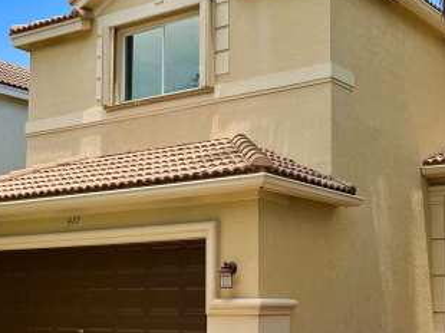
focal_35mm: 62
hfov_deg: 31.1
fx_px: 796
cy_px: 204
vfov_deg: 23.6
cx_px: 267
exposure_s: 1/3279
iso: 80
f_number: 1.78
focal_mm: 6.76
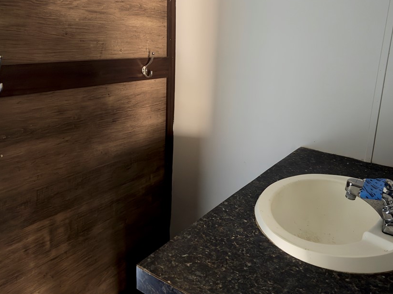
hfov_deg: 59.8
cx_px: 221
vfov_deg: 46.5
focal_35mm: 30
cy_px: 117
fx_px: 341
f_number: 1.78
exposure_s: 1/30
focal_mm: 6.76
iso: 1250
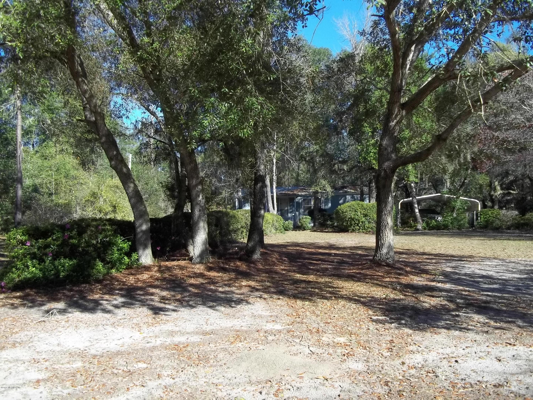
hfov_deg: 56.8
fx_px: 493
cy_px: 200
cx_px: 266
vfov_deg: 44.2
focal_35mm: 32
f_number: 2.9
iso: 64
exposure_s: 1/500
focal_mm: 5.7
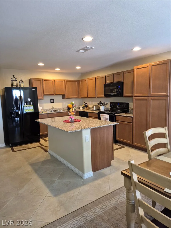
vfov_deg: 73.9
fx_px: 151
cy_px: 114
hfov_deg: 58.9
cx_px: 86
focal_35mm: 23
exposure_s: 1/120
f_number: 1.8
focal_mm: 5.4
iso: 800
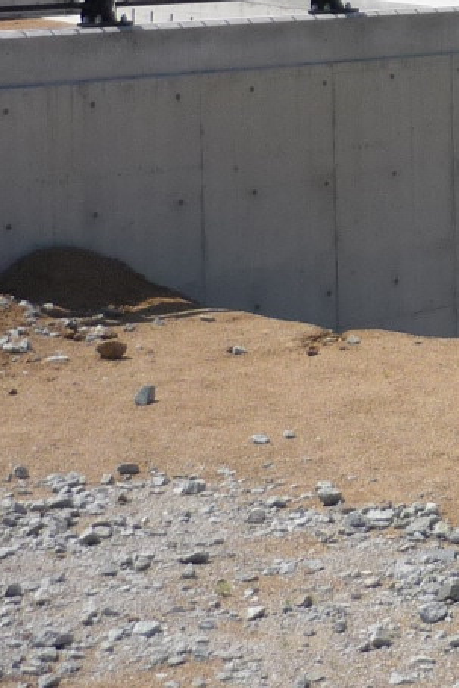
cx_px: 909
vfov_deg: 16.4
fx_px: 2312
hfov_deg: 10.4
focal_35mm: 121
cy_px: -67
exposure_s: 1/250
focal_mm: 5.5
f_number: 8
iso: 100
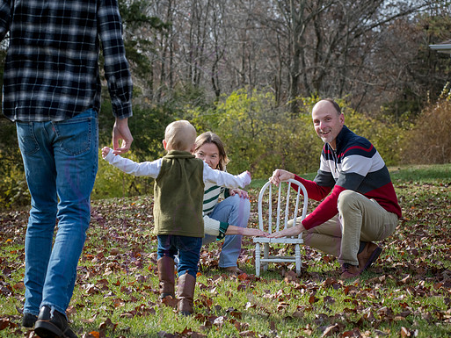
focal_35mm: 87
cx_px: 213
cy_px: 169
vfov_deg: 17.0
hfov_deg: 22.5
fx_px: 1134
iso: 400
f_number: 6.3
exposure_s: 1/500
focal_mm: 80
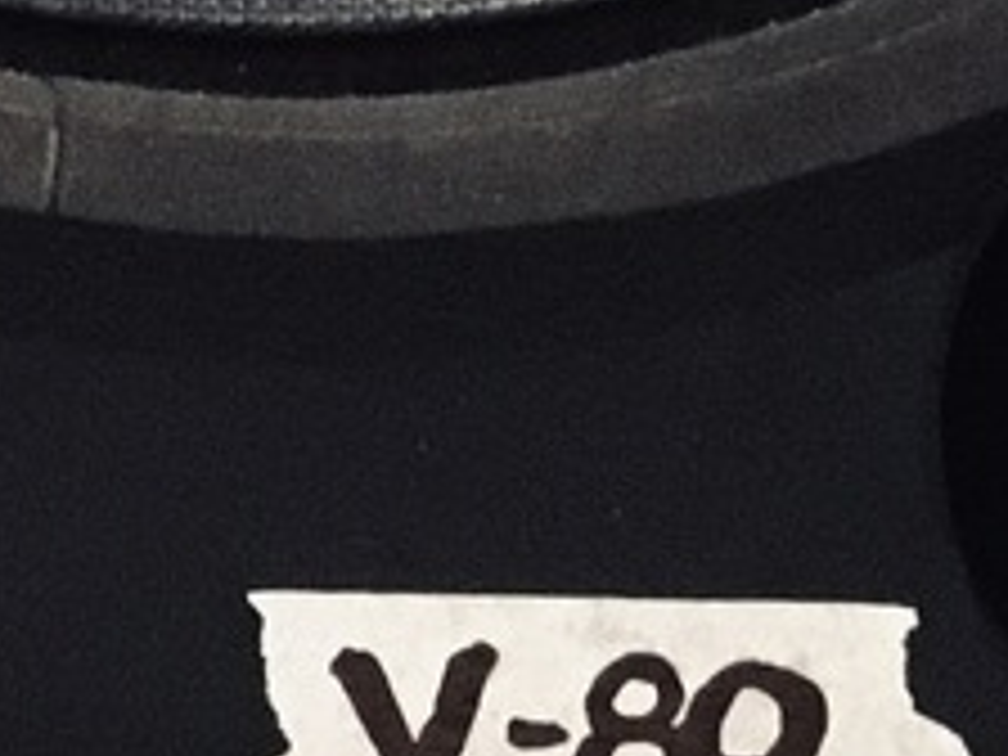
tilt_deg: -3.0
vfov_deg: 6.5
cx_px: -1318
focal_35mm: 207
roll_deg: +0.6
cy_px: -1570
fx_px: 6028
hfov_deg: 8.8
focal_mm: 4.15
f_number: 2.2
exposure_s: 1/15
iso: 320
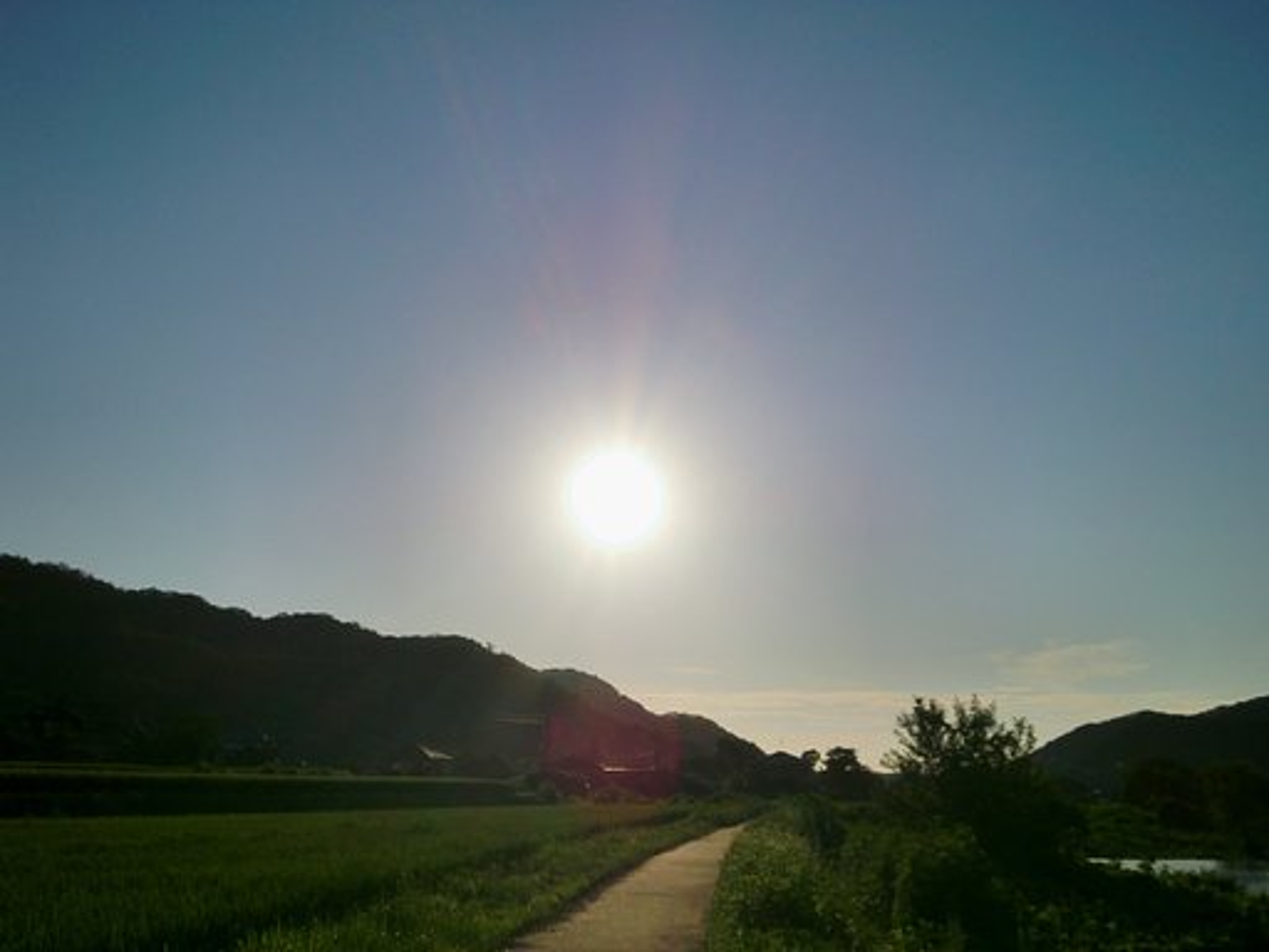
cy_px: 476
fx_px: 1430
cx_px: 634
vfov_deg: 36.8
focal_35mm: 39
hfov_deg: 47.9
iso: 64
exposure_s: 1/1250
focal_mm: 6.51
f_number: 9.1
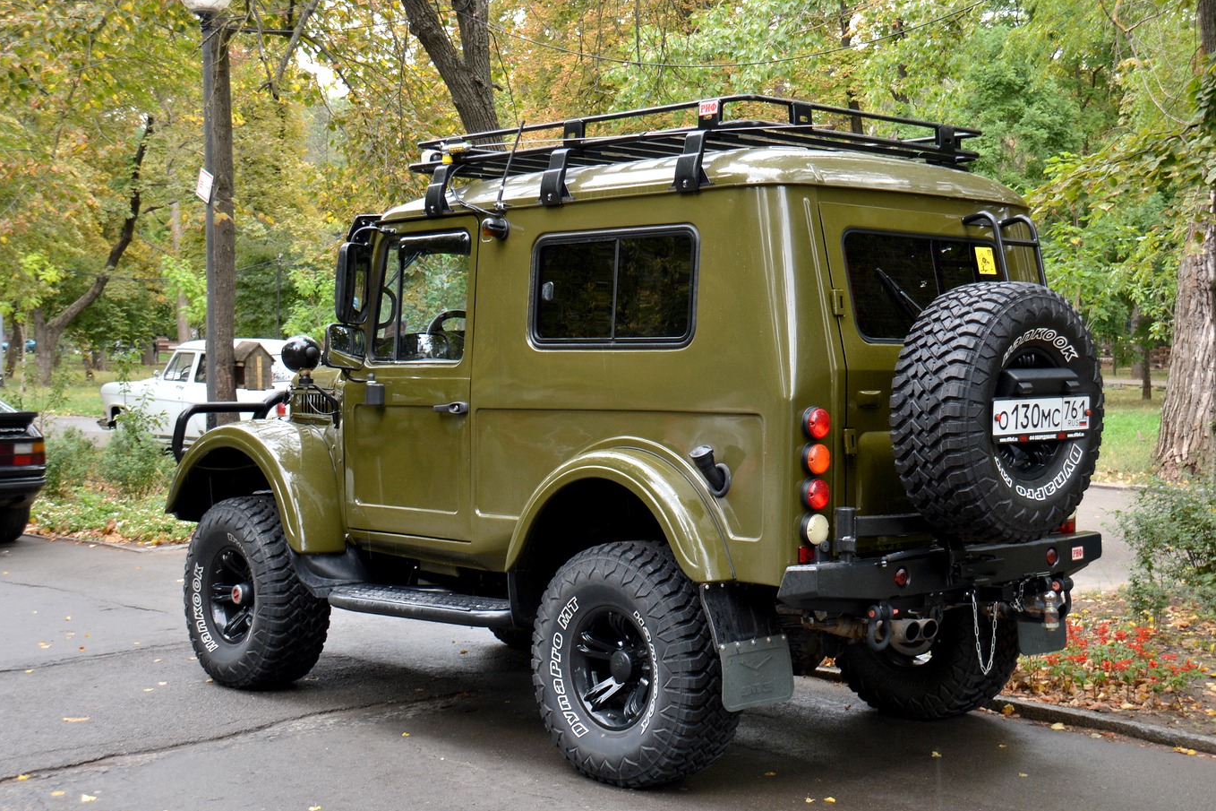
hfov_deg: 37.5
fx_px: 1790
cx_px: 641
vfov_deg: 25.5
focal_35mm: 53
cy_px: 397
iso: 400
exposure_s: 1/125
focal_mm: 32
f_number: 5.6
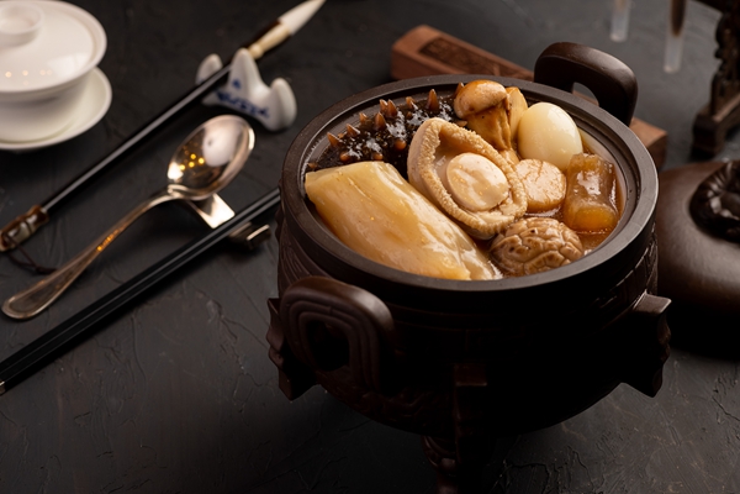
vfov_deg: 13.0
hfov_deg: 19.5
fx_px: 2158
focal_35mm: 105
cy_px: 247
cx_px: 370
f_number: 8
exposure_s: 1/100
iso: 200
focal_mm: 105
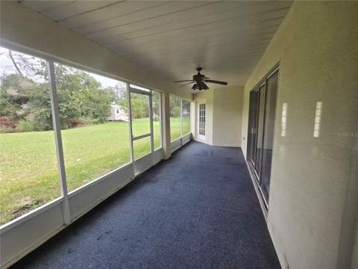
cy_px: 134
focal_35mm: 13
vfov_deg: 89.9
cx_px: 179
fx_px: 134
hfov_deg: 106.2
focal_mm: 2.2
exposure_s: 1/123
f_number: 2.2
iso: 50
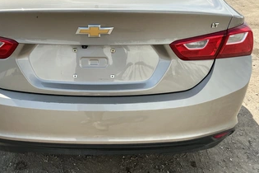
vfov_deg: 35.9
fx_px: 266
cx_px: 97
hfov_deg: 51.3
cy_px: 88
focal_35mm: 37
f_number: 1.8
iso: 25
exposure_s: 1/1144
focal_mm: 3
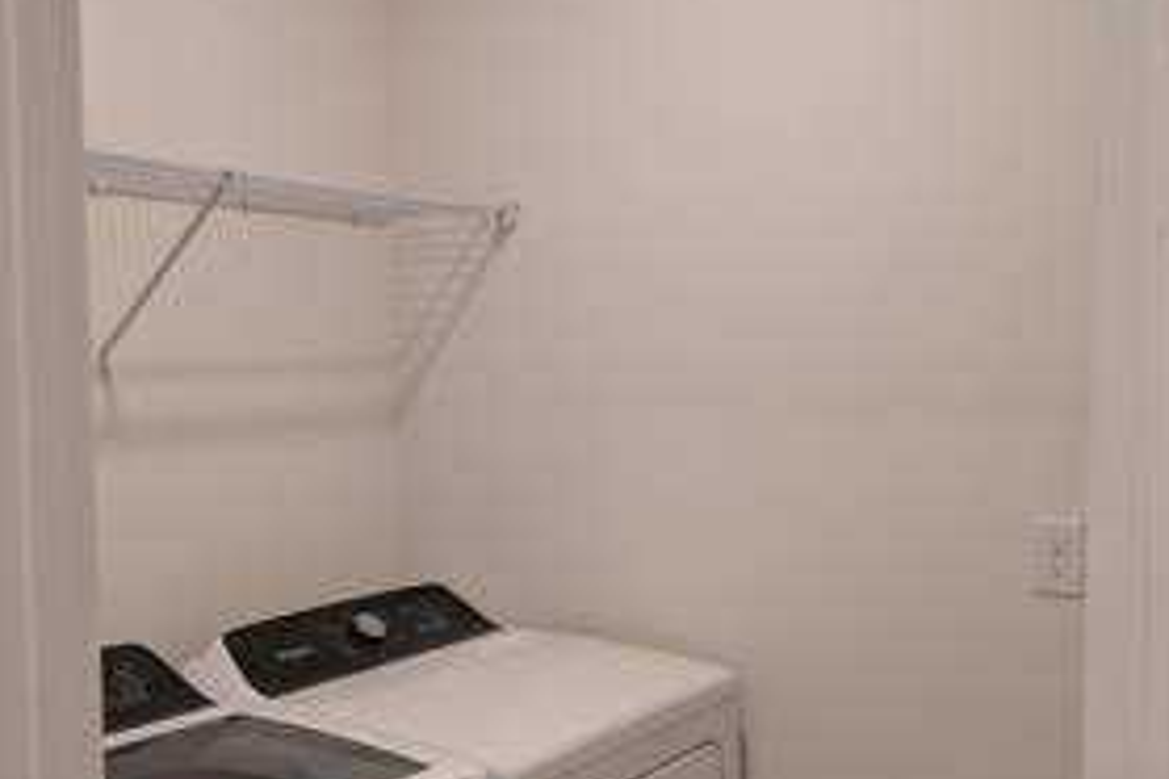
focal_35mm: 43
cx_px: 553
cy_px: 459
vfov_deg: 31.1
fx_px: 1396
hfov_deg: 45.4
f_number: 1.68
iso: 30
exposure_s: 1/15
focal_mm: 6.9
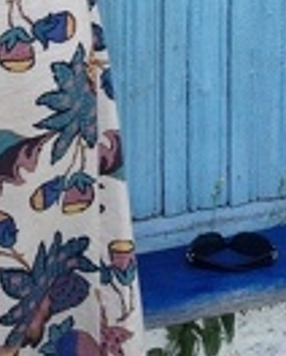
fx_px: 1541
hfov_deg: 10.3
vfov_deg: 12.0
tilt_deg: -5.2
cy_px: -318
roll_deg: -2.3
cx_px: -108
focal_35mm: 146
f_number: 2.4
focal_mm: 4.12
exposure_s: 1/261
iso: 50
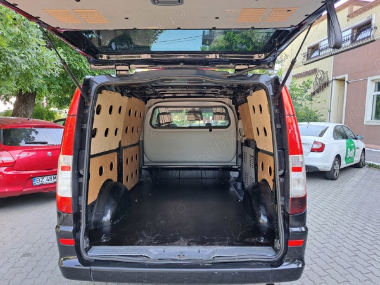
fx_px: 263
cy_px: 142
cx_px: 190
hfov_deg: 71.6
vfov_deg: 56.8
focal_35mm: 24
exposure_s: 1/100
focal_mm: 5.23
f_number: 1.8
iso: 50
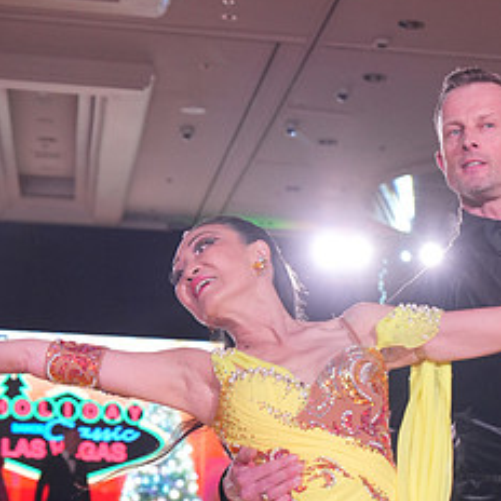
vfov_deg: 16.4
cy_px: 594
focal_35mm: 102
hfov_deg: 16.9
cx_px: 398
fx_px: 1670
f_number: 4
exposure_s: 1/500
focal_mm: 48
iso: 2000
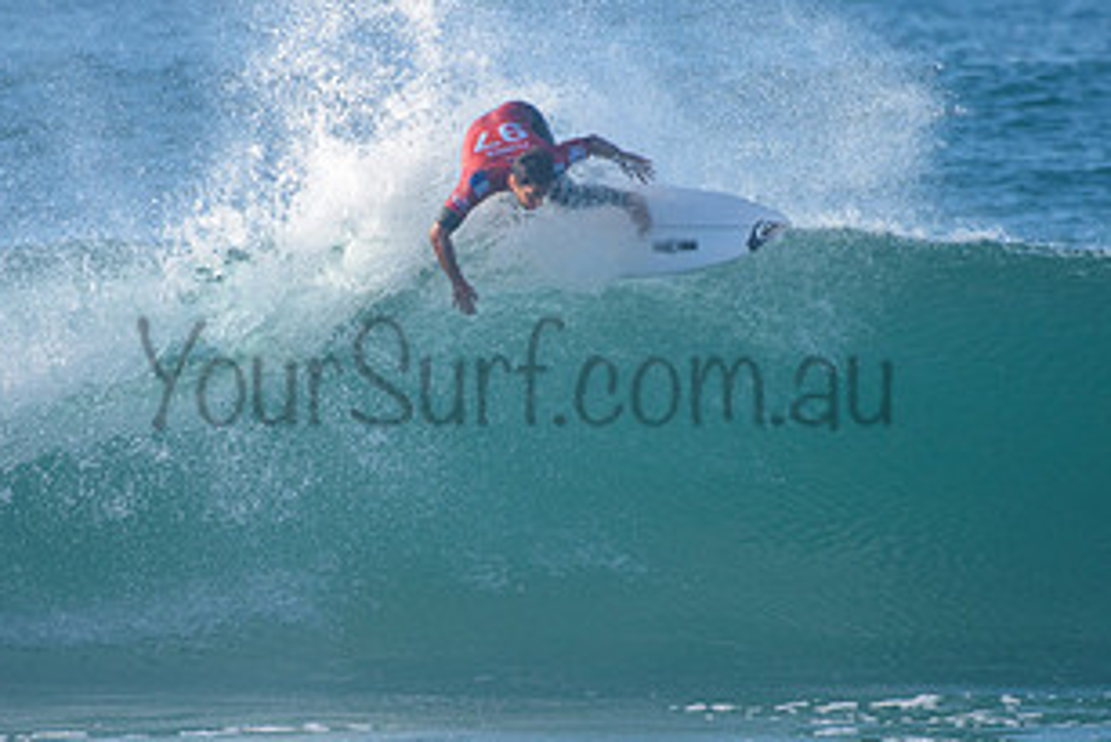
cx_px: 513
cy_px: 309
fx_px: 31461
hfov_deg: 2.0
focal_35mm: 1019
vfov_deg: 1.4
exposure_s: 1/2000
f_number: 5.6
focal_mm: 500
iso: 450
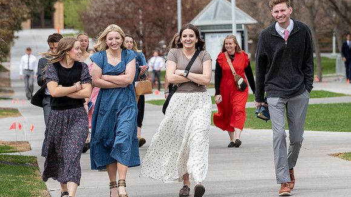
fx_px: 3099
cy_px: 24
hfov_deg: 6.5
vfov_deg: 3.6
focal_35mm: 333
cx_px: 241
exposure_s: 1/500
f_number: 6.3
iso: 160
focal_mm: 200
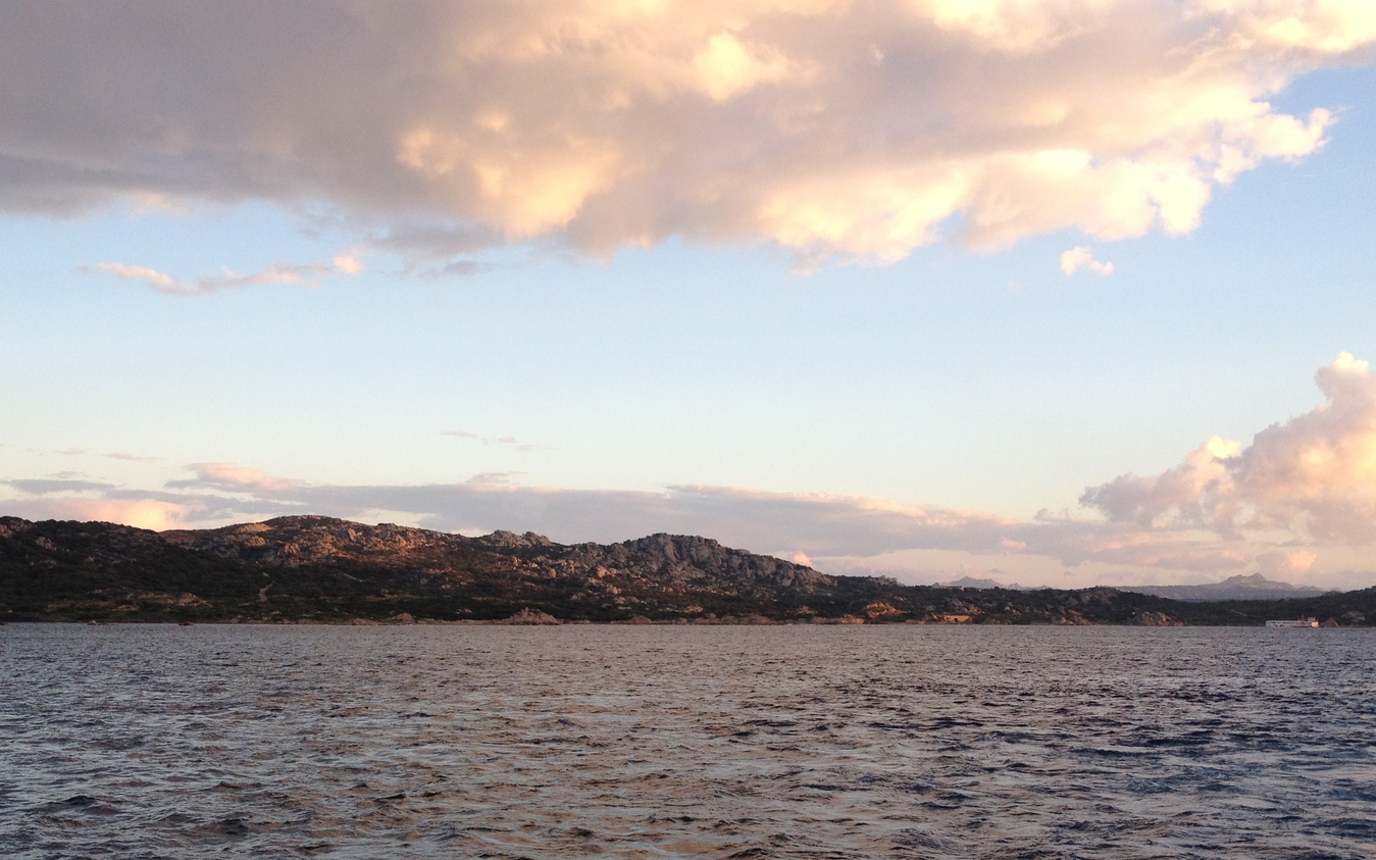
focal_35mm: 44
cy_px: 562
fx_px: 1650
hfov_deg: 45.3
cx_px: 657
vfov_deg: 29.0
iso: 64
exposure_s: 1/237
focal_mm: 4.28
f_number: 2.4
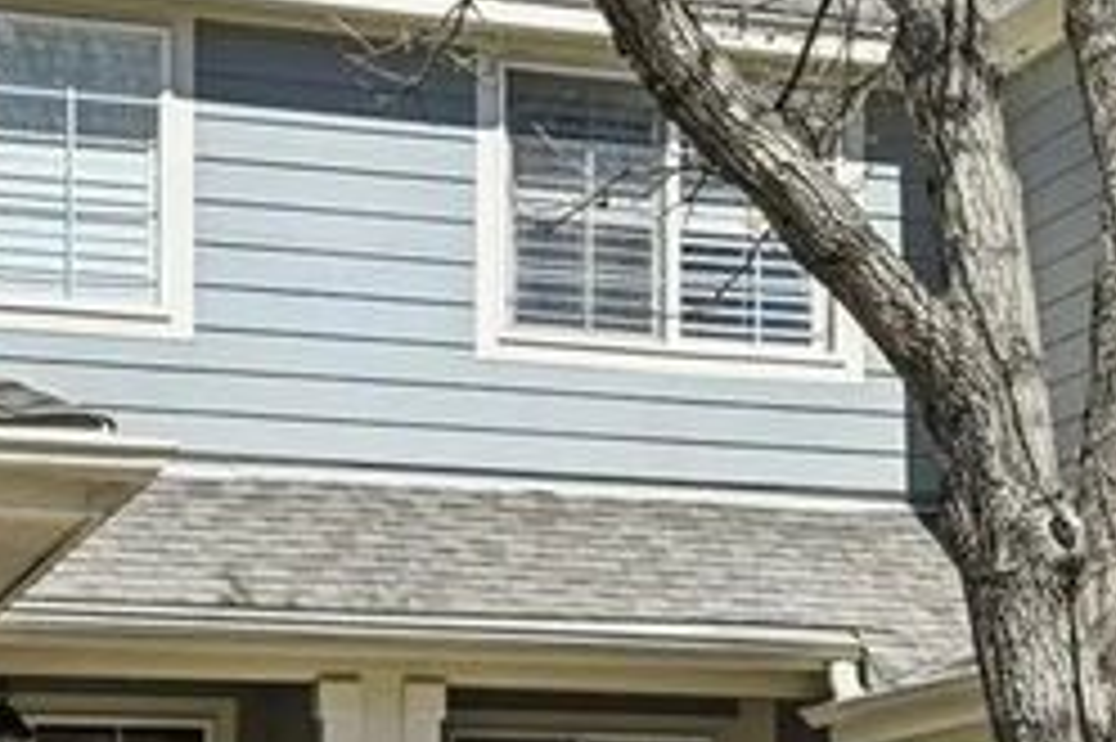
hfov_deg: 15.4
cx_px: 1634
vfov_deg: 11.0
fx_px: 3841
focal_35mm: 124
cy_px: 540
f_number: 11
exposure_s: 1/80
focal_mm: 30
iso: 64
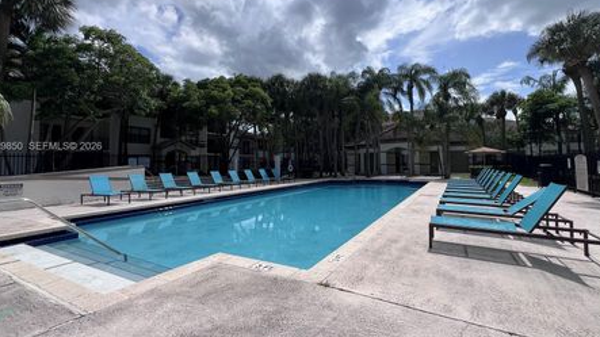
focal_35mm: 16
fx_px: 255
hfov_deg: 99.4
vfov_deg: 66.8
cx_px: 309
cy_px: 147
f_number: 1.8
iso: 32
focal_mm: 1.57
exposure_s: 1/2320
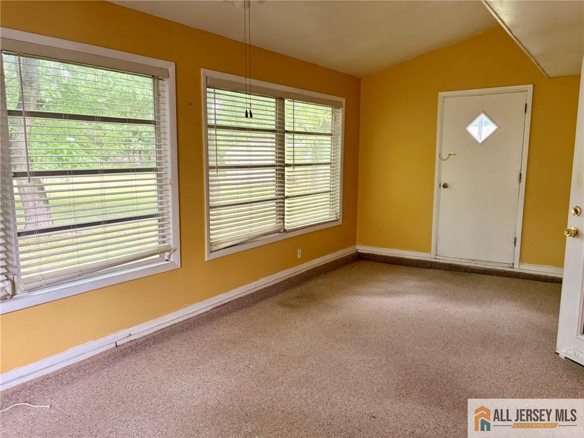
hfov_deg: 67.3
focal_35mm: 26
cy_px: 219
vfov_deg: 53.1
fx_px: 439
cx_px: 292
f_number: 1.6
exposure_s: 1/60
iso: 80
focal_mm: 5.96
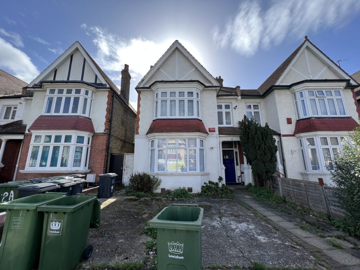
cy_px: 135
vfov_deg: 89.9
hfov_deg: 106.2
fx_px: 135
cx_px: 180
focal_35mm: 13
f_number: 1.8
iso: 32
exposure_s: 1/821
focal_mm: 1.57
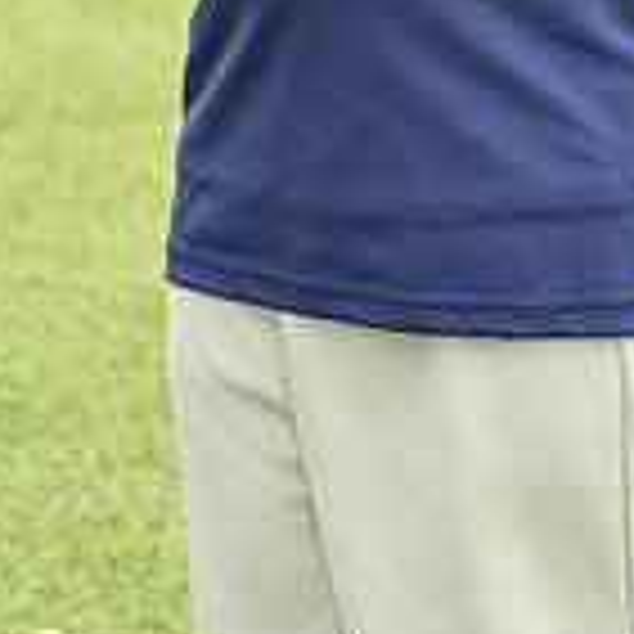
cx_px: 411
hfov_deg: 3.1
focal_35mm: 560
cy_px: -513
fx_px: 11604
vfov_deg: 3.1
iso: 250
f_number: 8
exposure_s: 1/200
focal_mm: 160
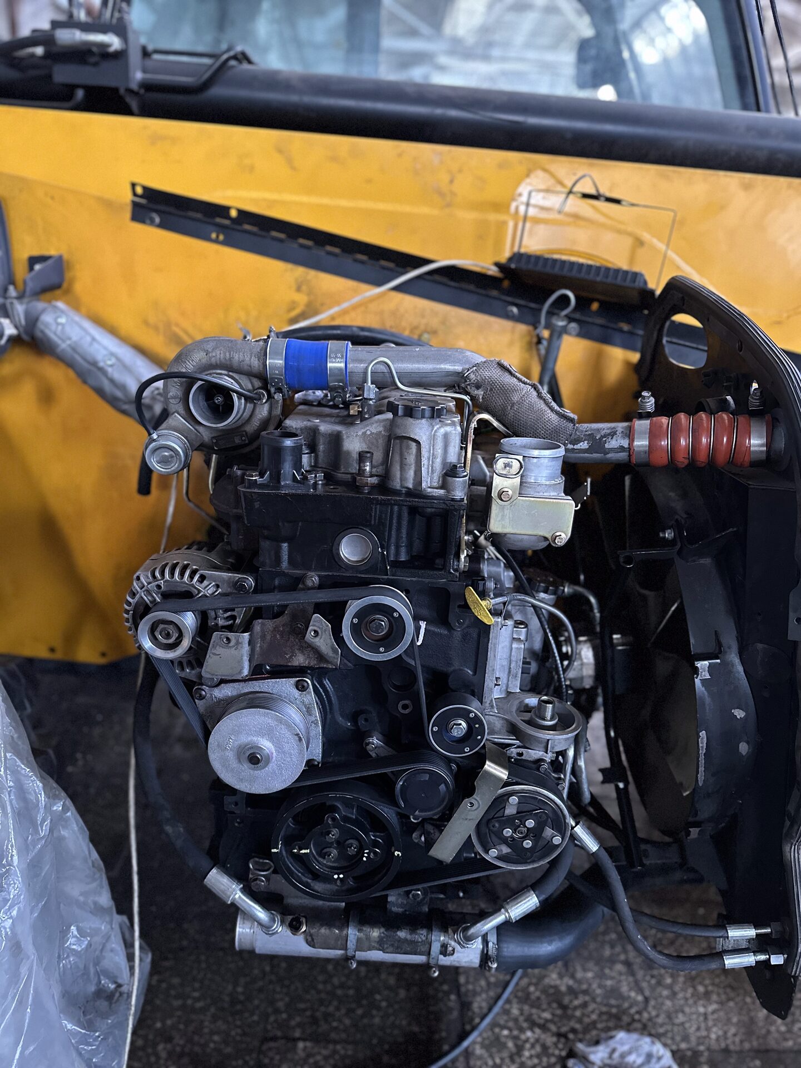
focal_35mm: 24
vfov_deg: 71.6
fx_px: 740
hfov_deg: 56.8
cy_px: 534
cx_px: 400
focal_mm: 6.86
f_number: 1.78
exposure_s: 1/40
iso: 1000
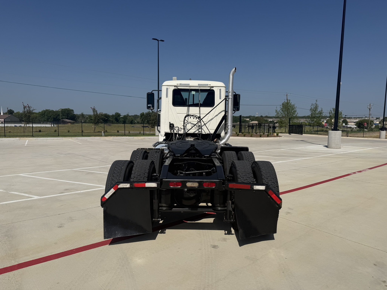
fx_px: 268
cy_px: 145
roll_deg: -0.3
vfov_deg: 56.8
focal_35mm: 24
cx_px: 194
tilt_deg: -6.0
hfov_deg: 71.6
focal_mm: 6.76
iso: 80
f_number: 1.78
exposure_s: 1/10309
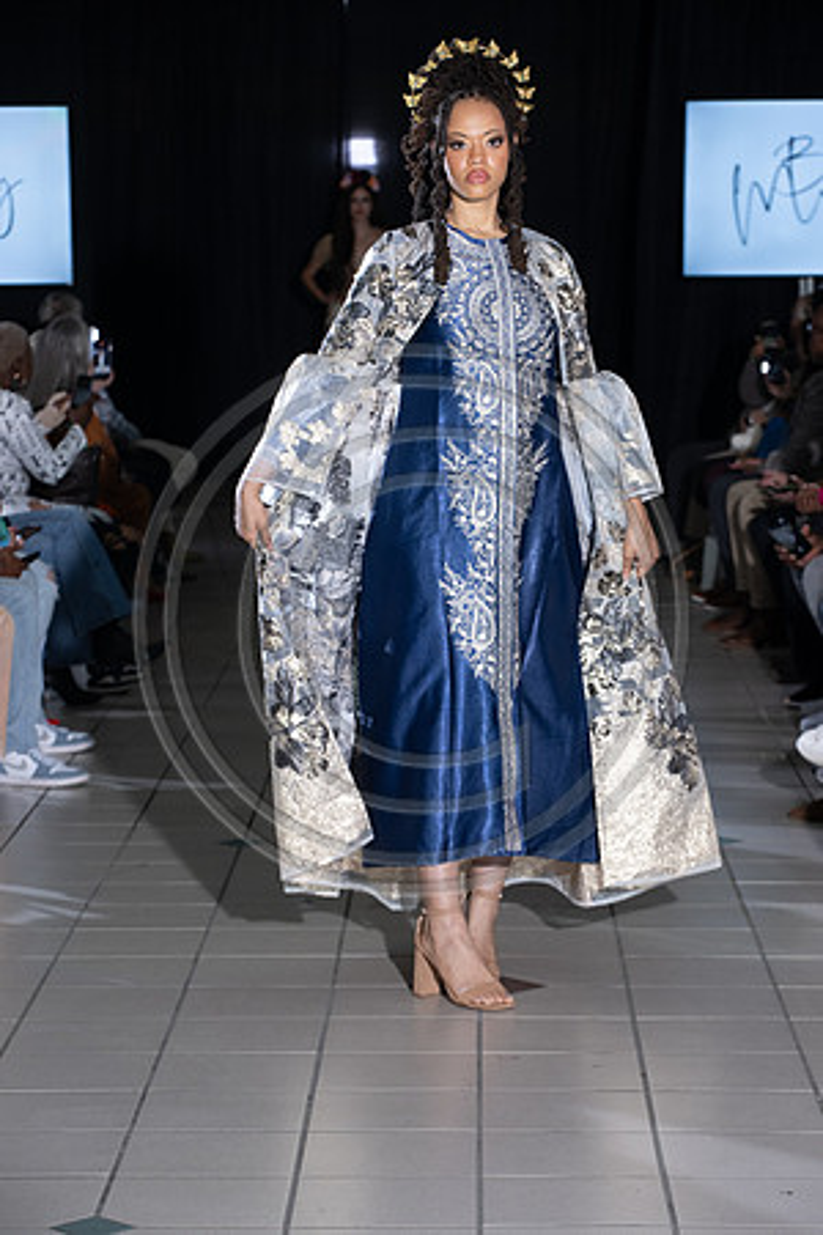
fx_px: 3600
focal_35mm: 105
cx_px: 412
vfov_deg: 19.5
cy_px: 618
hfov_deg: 13.0
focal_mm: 105
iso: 1000
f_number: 6.3
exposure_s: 1/160
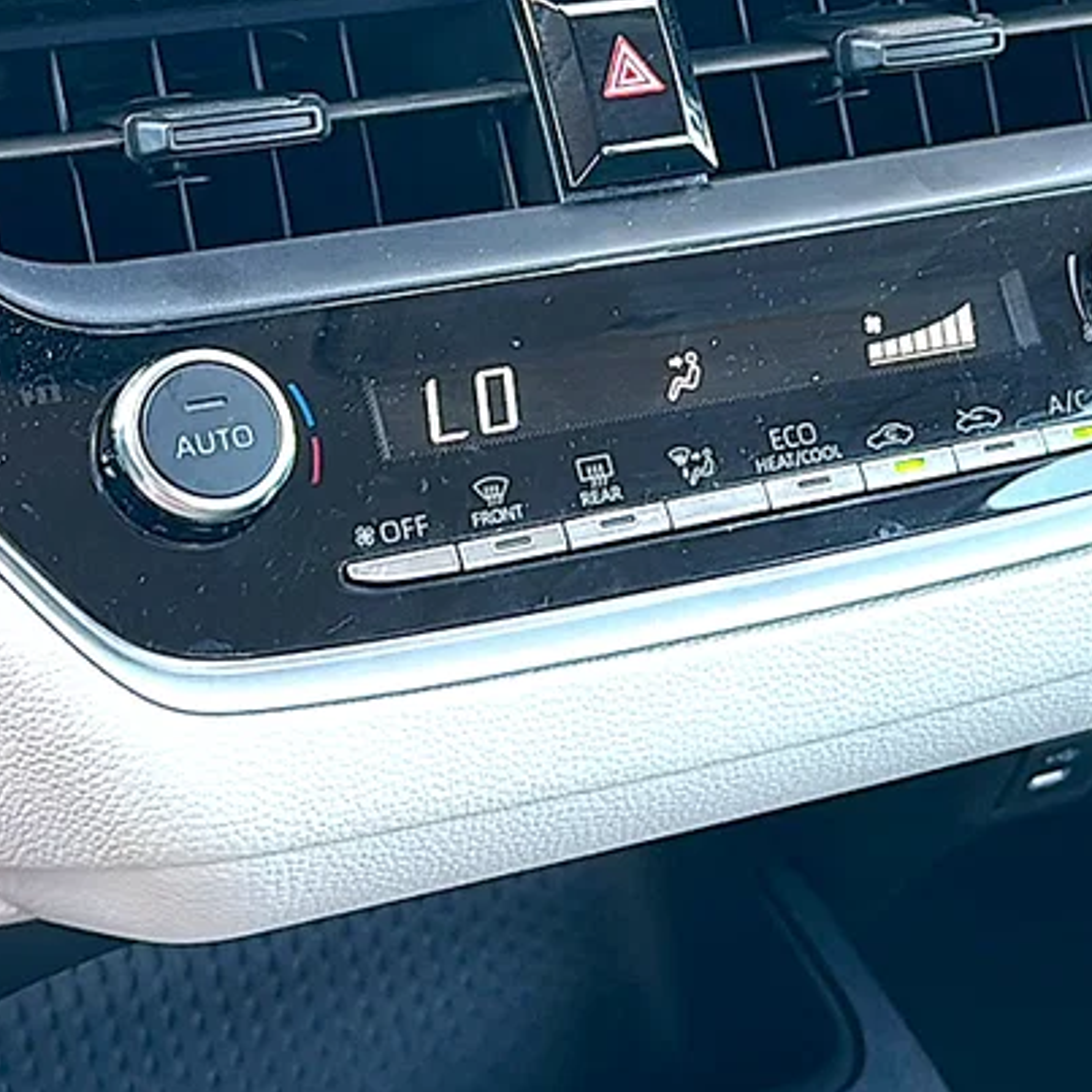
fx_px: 2356
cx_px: 710
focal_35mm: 66
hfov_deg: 26.0
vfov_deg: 26.0
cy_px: 397
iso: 64
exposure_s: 1/113
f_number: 1.78
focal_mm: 6.86
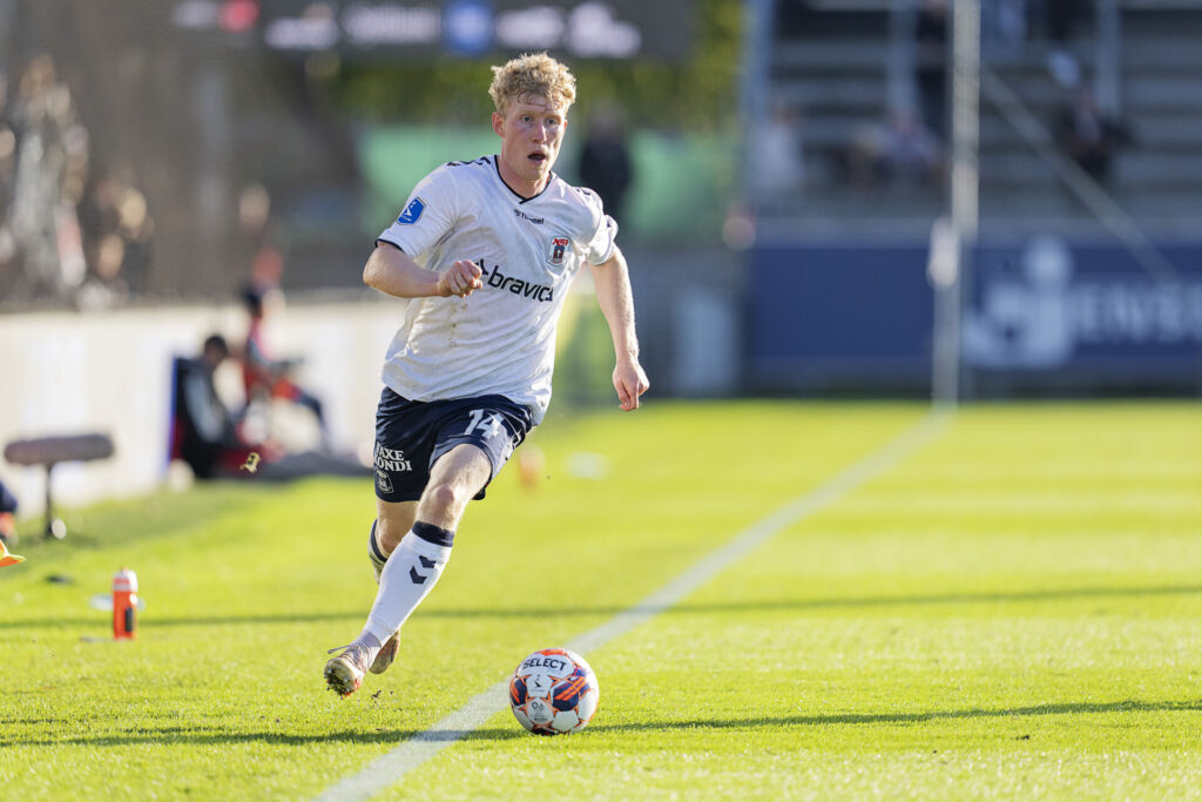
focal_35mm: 400
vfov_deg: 3.4
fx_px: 13357
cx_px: 601
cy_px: 401
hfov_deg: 5.2
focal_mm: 400
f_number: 3.2
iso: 640
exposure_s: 1/2000
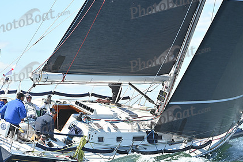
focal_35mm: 275
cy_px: 95
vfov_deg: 5.0
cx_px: 100
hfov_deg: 7.5
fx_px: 1855
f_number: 5.6
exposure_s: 1/1600
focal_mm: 200
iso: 320
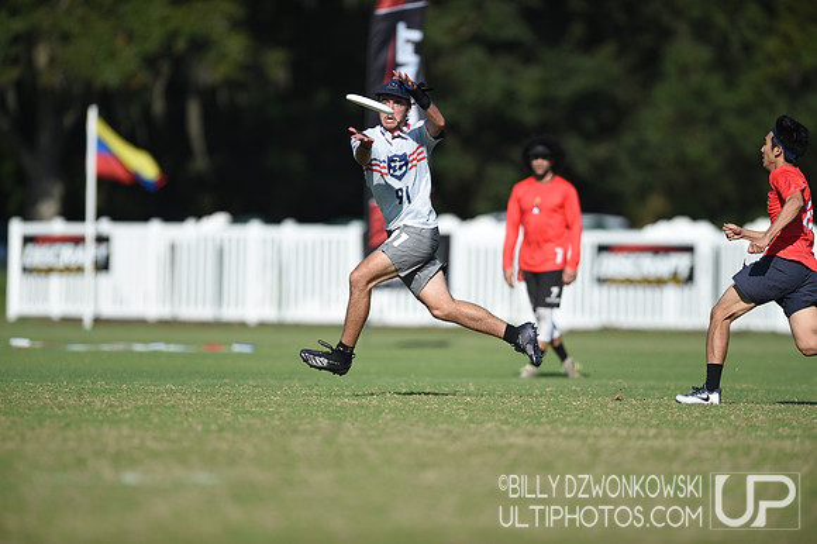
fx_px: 9072
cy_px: 272
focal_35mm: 400
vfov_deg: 3.4
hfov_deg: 5.2
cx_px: 408
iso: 100
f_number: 3.5
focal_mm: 400
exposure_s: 1/2500
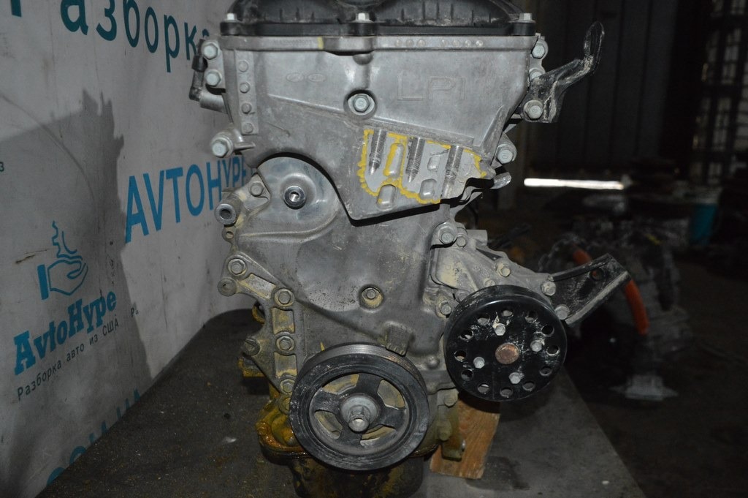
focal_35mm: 30
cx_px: 374
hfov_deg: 62.0
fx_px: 623
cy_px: 249
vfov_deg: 43.5
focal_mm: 20
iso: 3200
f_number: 3.5
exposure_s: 1/60
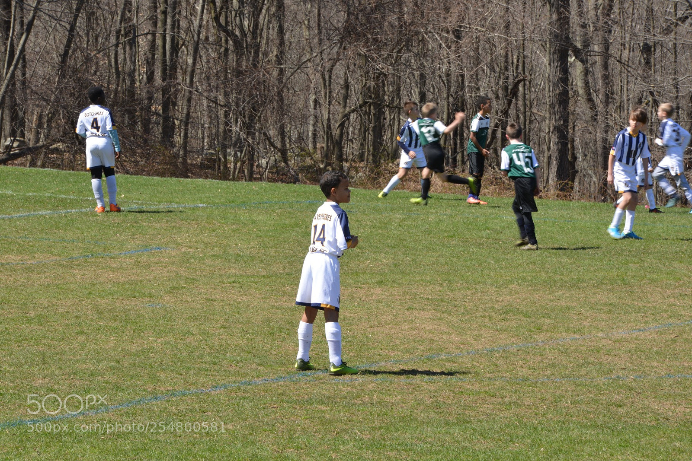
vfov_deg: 6.9
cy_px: 230
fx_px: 3845
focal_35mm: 200
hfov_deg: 10.3
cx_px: 346
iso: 400
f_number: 22
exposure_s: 1/80
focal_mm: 200
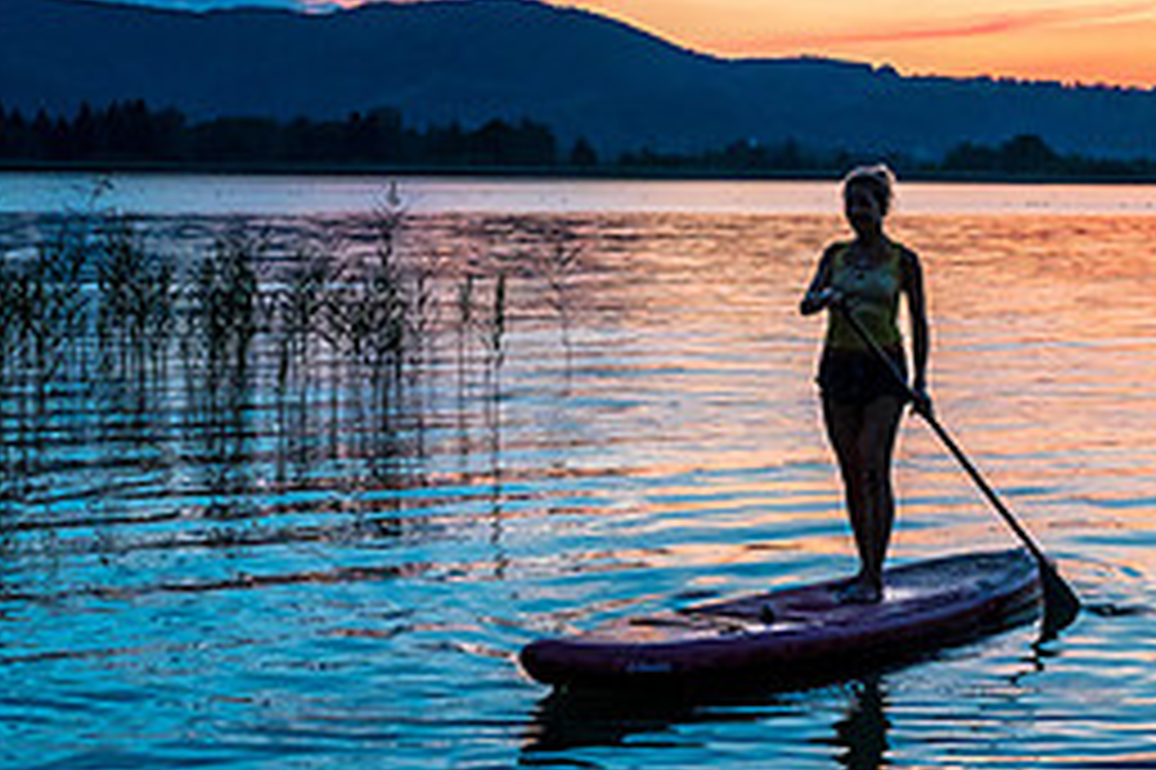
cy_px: 284
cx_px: 837
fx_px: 2535
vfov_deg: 17.2
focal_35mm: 79
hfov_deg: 25.4
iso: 2000
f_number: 5.6
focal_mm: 35
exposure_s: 1/125
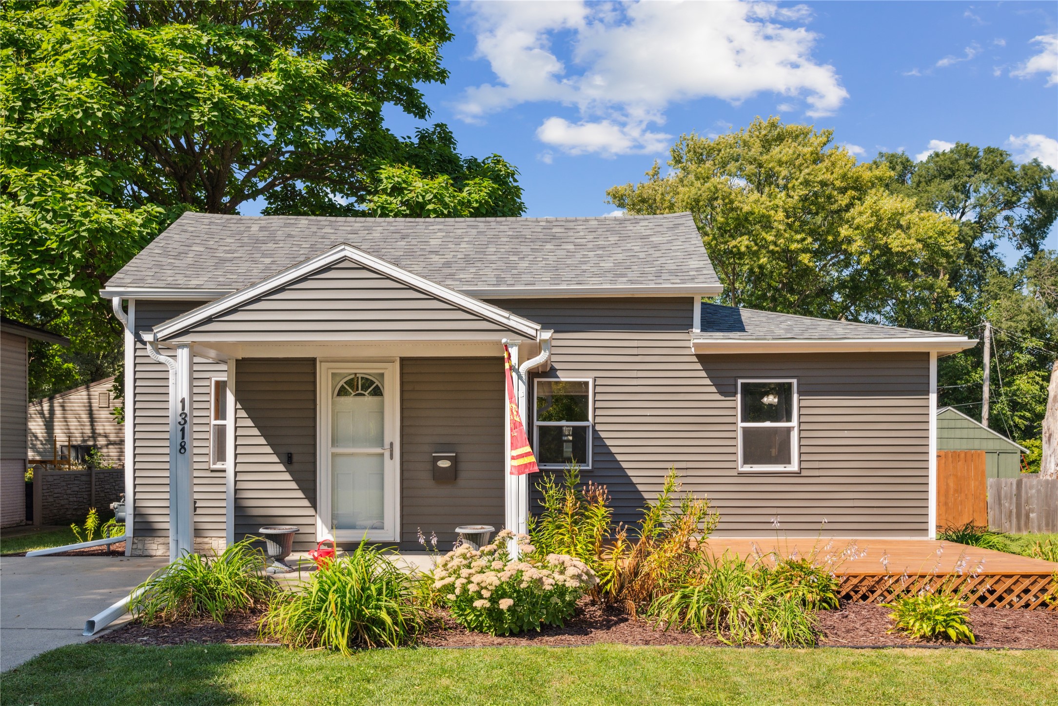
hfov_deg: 61.9
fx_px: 882
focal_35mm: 30
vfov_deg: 43.6
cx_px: 529
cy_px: 353
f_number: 9
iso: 800
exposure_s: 1/1250
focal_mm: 30
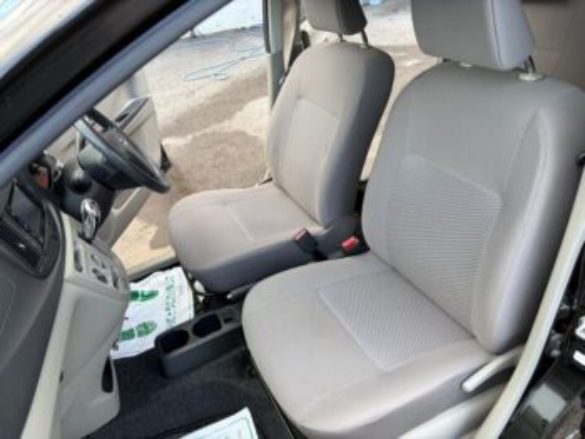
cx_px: 292
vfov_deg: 53.1
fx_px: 440
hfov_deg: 67.3
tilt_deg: -32.7
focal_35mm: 26
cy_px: 220
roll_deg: +10.9
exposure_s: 1/121
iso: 50
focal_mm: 5.96
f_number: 1.6
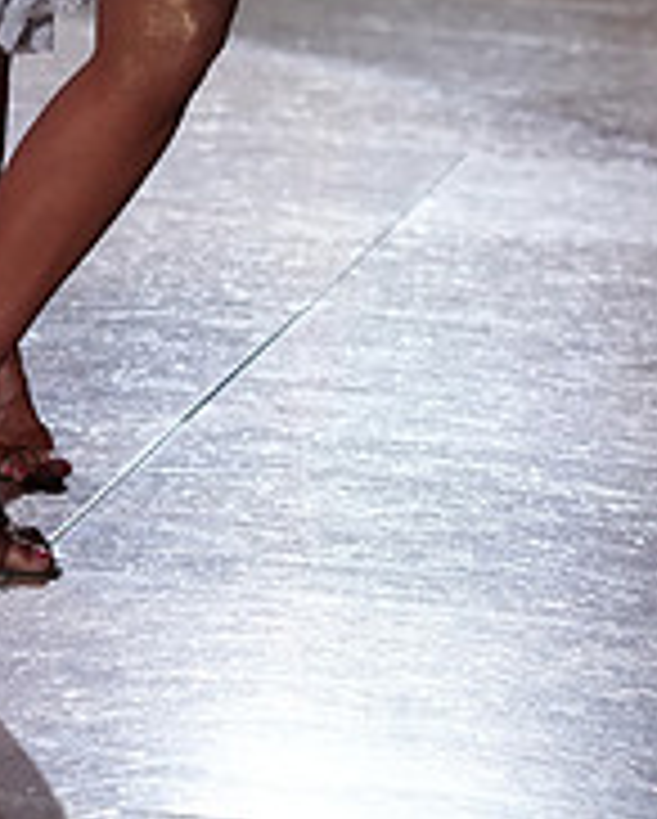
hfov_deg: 6.2
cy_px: -482
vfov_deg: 7.6
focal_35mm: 248
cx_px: 79
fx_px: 6018
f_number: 4
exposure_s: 1/500
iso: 3200
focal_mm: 83
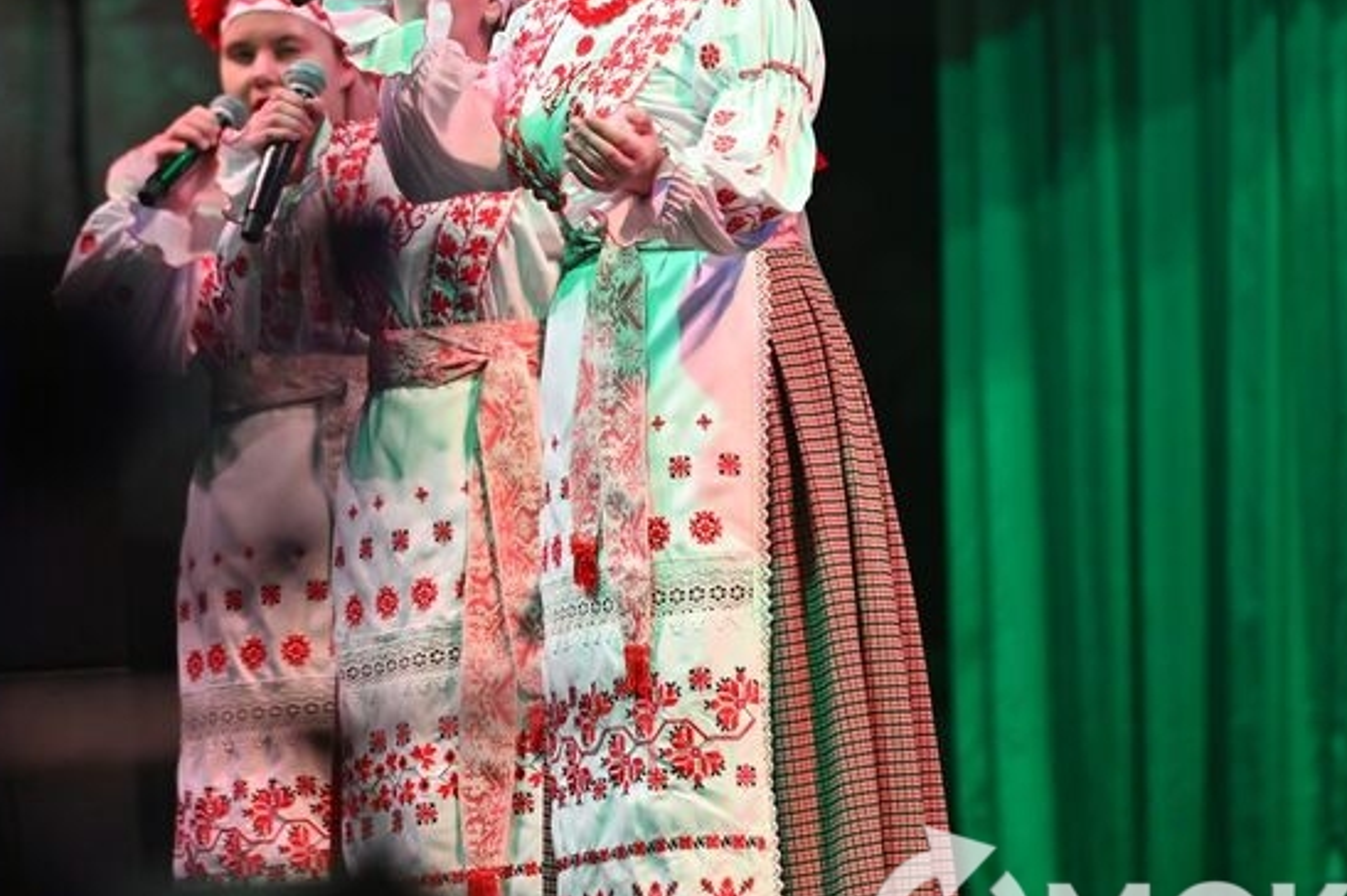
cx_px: 172
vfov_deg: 3.8
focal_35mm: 366
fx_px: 13686
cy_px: 284
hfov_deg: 5.6
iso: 1250
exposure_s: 1/320
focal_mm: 200
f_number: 2.8
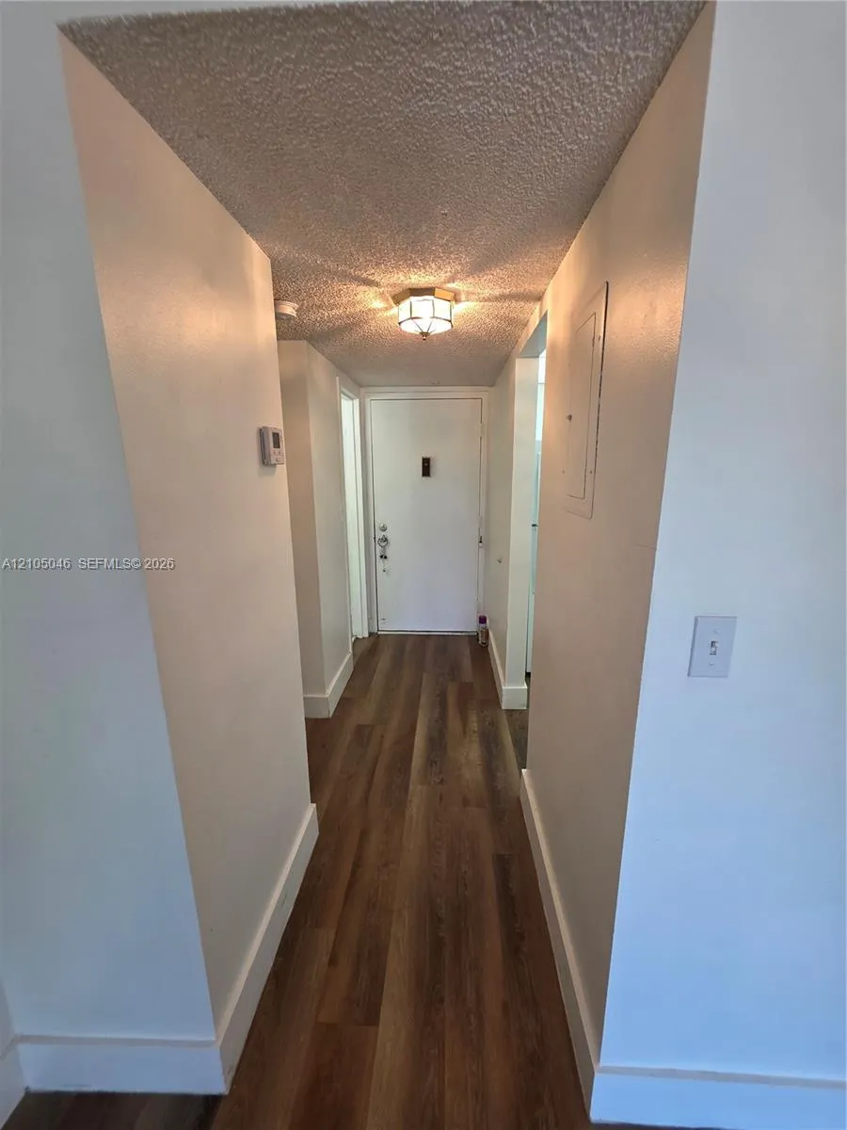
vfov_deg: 106.2
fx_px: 424
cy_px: 565
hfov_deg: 89.9
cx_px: 424
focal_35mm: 13
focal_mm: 2.2
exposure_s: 1/120
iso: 160
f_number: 1.9
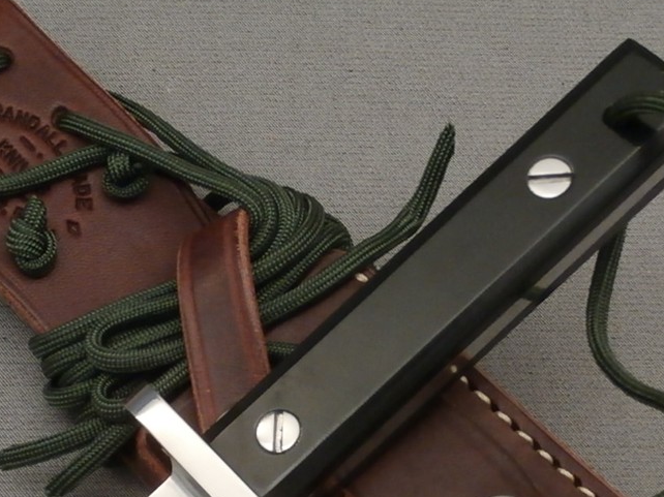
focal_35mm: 83
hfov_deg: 23.5
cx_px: 275
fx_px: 1592
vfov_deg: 17.2
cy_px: 532
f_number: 3.5
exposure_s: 1/20
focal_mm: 6.6
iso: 400
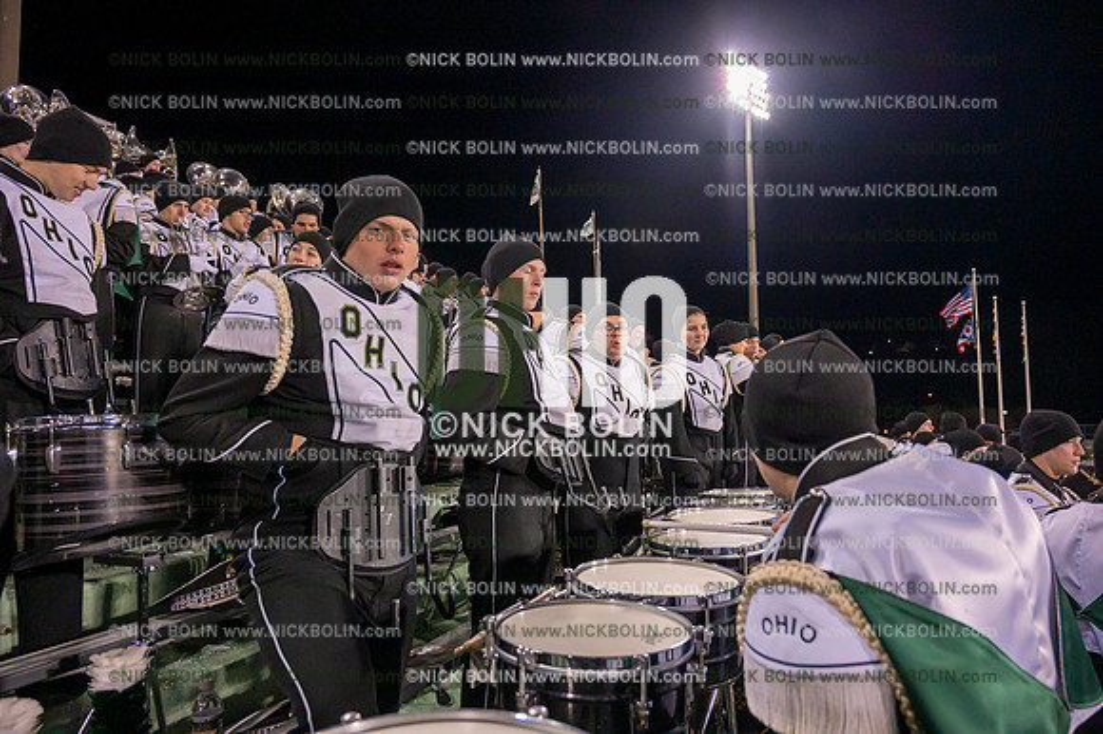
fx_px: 735
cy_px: 367
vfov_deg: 53.1
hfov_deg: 73.8
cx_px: 552
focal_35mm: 24
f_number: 4.5
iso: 5000
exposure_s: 1/640
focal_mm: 24
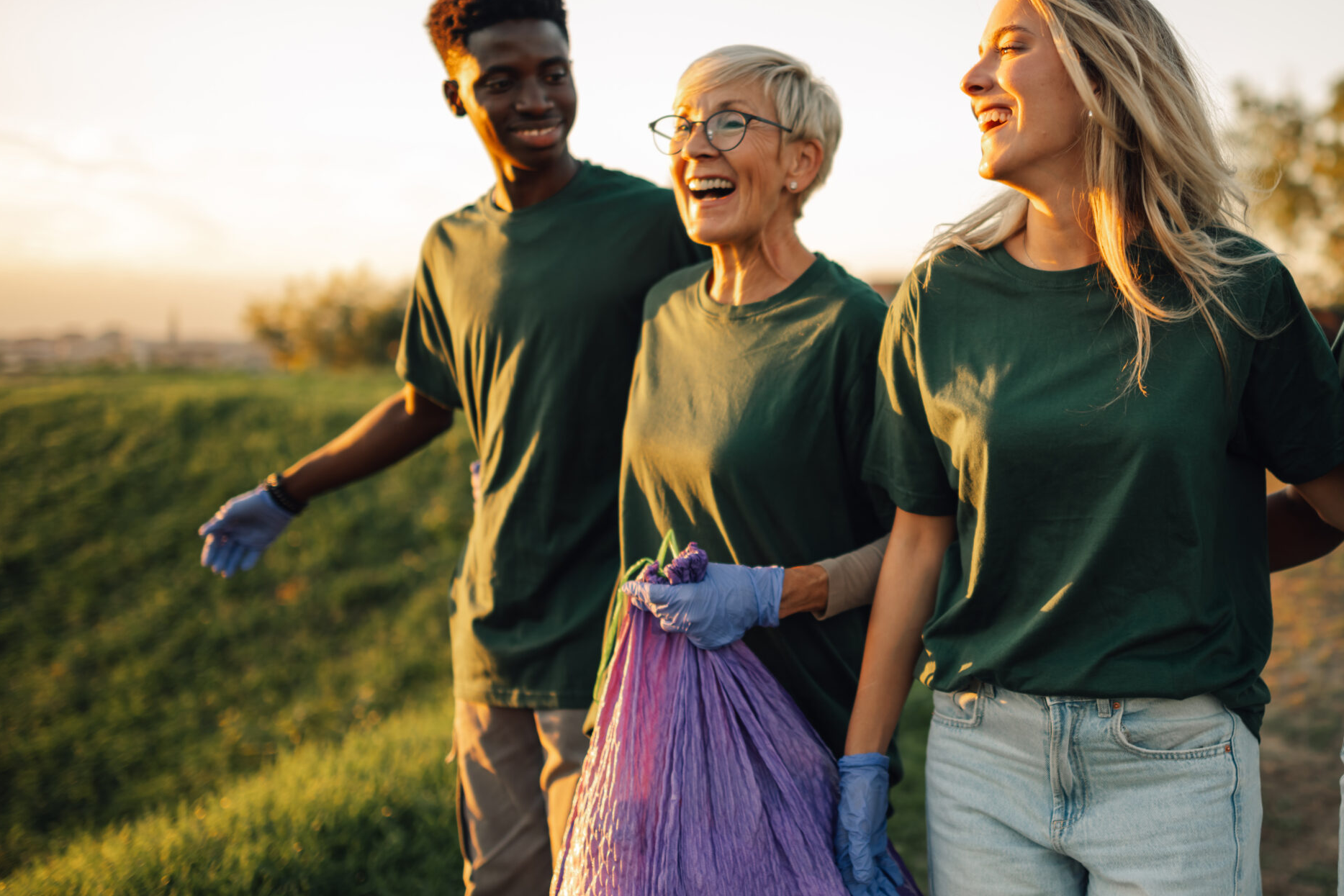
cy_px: 365
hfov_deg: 40.6
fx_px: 1792
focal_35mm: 48
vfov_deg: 28.0
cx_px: 889
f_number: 1.4
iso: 40
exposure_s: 1/250
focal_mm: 35
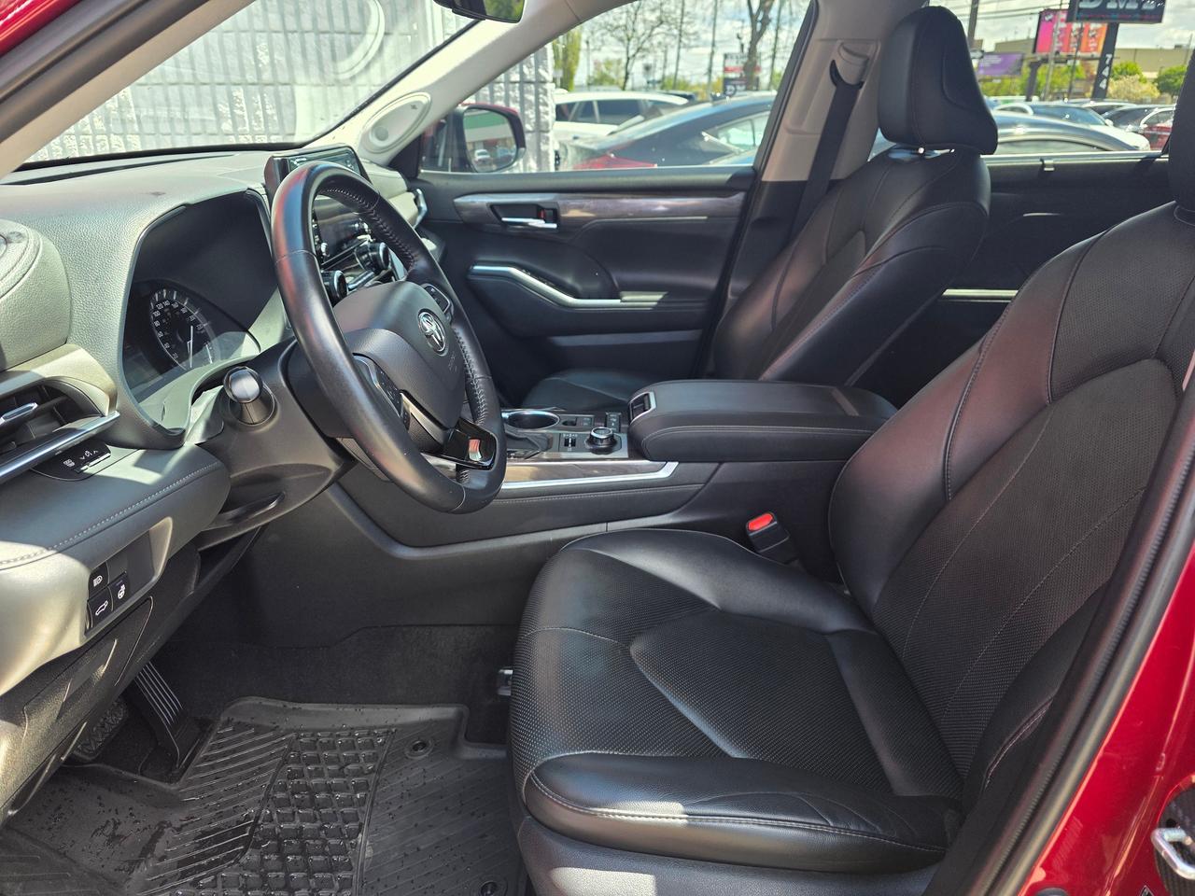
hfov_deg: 73.9
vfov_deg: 58.9
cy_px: 448
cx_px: 598
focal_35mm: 23
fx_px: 794
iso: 40
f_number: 1.7
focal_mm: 6.3
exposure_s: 1/180
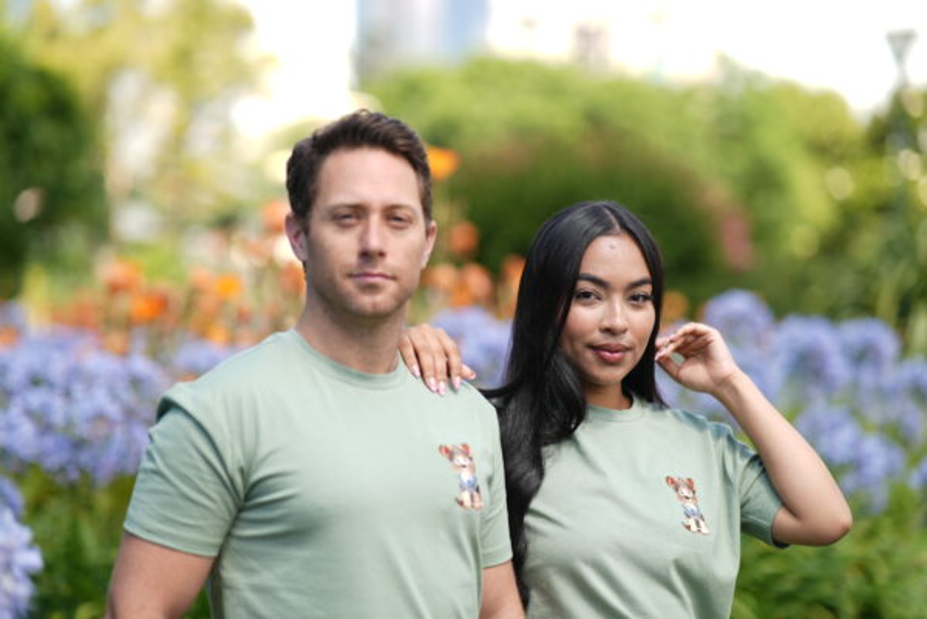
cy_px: 310
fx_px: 2190
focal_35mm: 85
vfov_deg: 16.1
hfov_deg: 23.9
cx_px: 464
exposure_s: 1/500
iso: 50
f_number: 1.8
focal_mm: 85
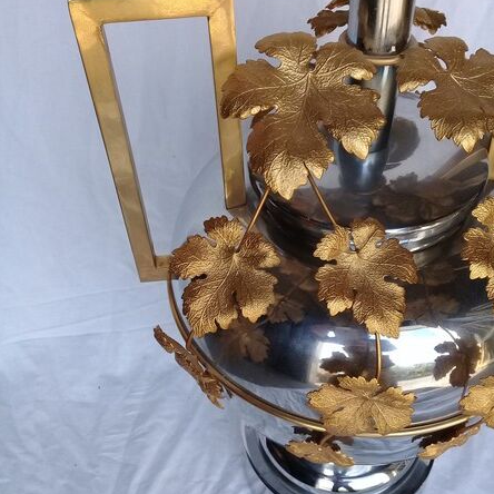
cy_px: 253
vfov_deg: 44.9
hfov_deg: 44.9
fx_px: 597
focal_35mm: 37
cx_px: 248
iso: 50
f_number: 2.2
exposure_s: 1/262
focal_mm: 3.3
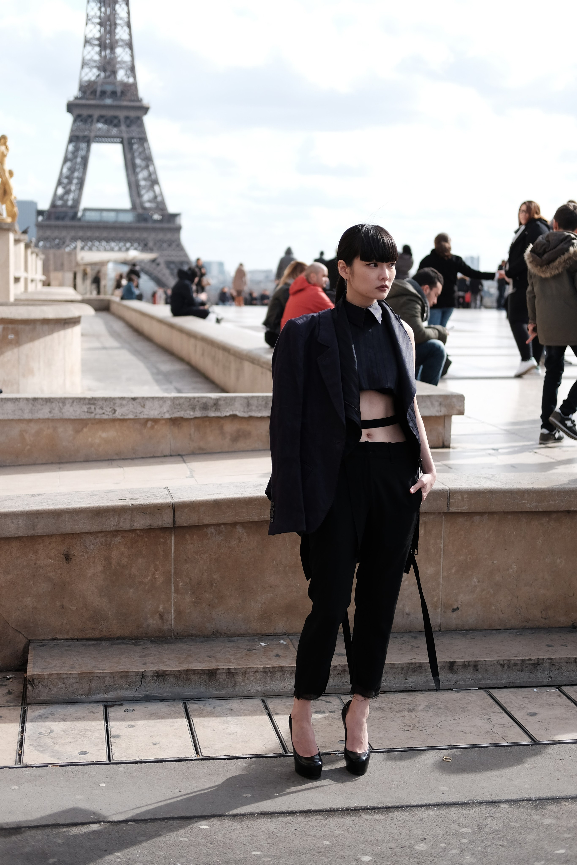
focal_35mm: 53
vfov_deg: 37.5
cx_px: 288
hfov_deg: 25.5
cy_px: 432
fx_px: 1274
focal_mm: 35
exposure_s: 1/3200
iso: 200
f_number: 2
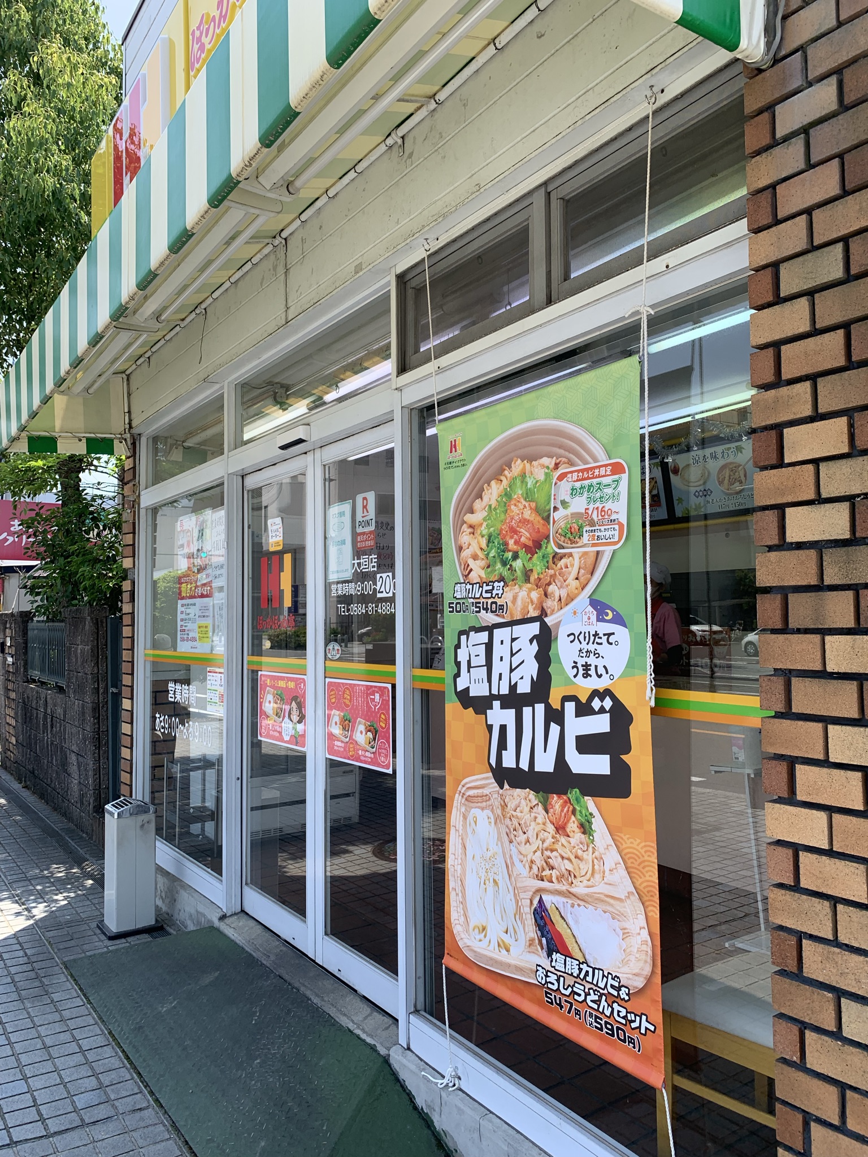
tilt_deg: +4.0
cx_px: 434
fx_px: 869
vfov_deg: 67.3
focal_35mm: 26
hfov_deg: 53.1
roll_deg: +0.5
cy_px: 578
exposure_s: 1/743
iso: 25
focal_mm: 4.25
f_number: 1.8
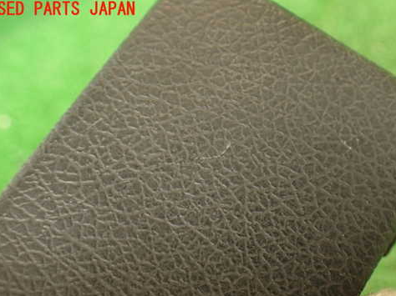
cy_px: 187
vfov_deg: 37.4
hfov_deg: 48.8
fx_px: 434
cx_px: 234
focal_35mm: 38
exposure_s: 1/40
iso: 200
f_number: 2.3
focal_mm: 5.4
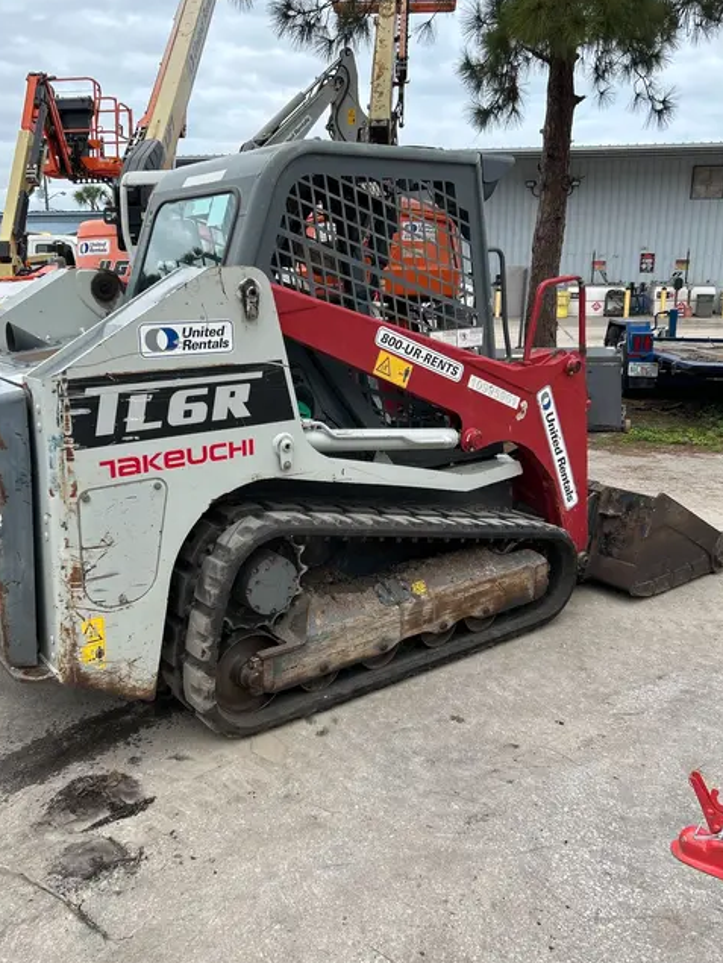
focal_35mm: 30
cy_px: 474
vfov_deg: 59.9
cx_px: 323
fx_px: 835
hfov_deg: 46.8
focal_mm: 5.7
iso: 50
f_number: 1.5
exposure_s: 1/733
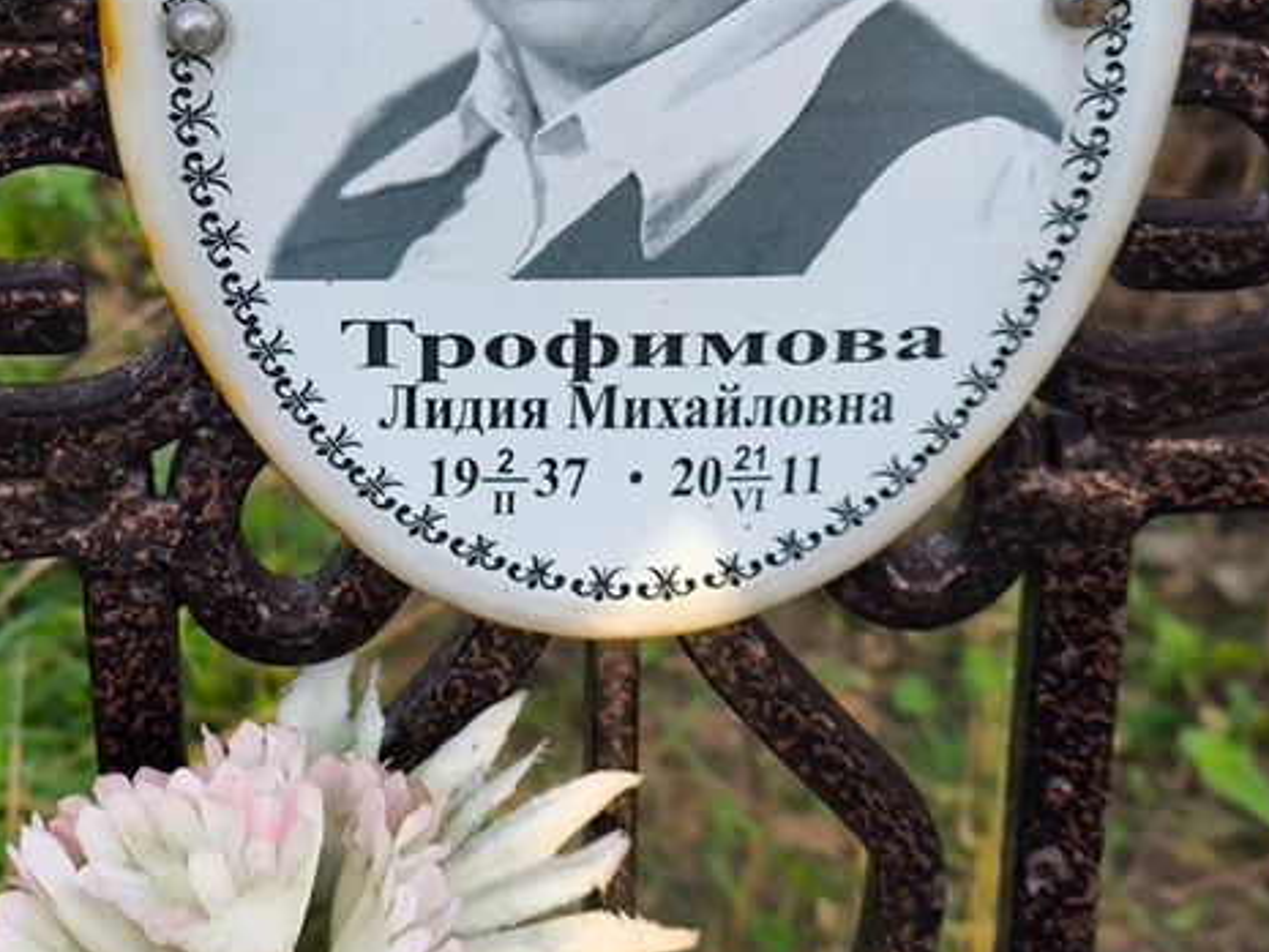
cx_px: 340
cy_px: 406
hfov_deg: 22.6
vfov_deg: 17.2
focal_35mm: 86
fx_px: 3154
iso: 50
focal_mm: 4.71
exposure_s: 1/224
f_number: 1.7
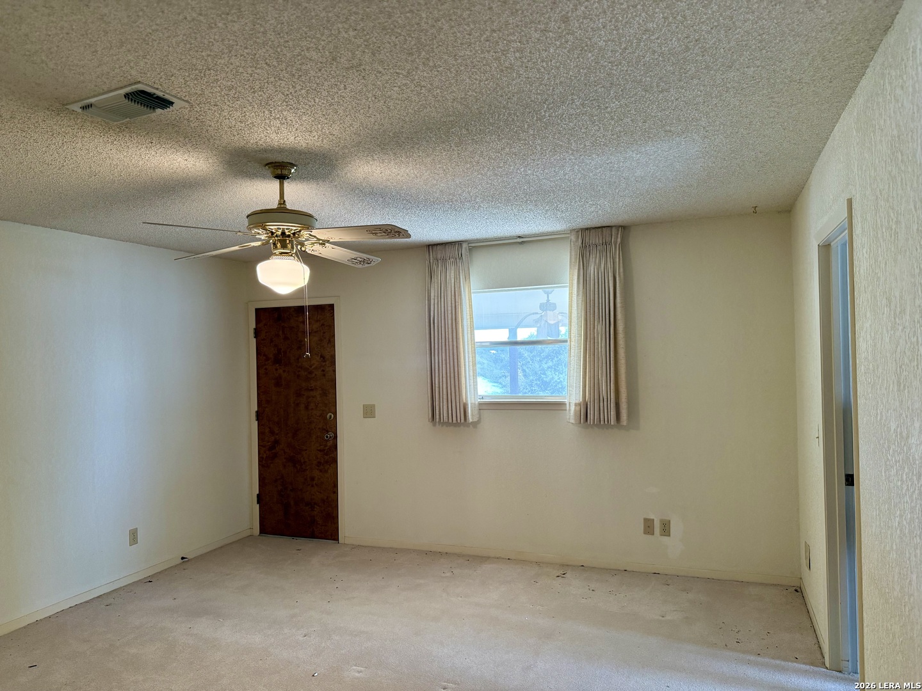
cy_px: 346
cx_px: 461
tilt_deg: +0.4
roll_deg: +1.2
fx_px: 639
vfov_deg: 56.8
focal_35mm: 24
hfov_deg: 71.6
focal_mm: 6.76
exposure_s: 1/120
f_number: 1.78
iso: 400
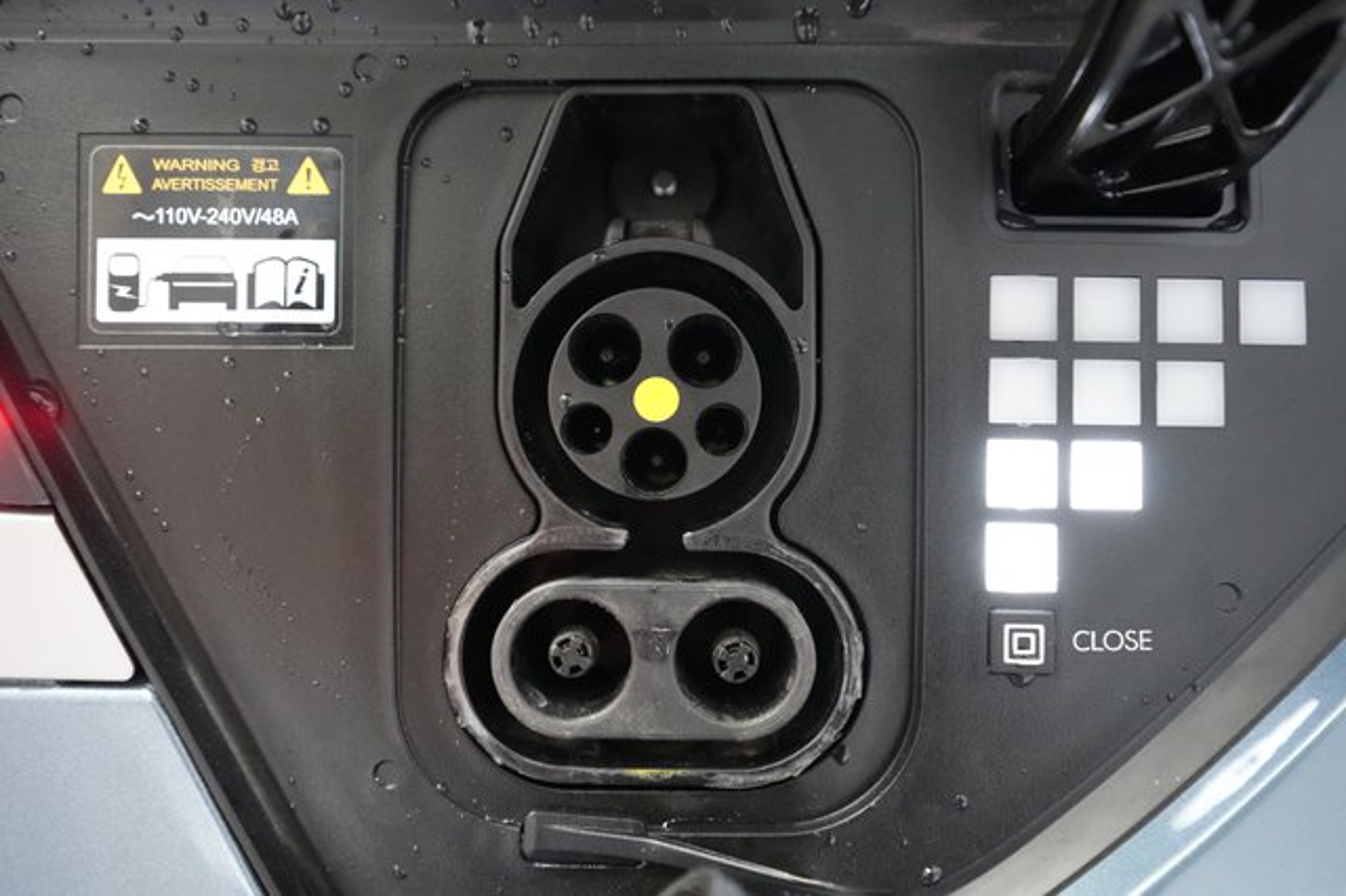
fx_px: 934
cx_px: 673
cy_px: 448
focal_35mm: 25
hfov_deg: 71.5
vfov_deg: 51.2
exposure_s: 1/160
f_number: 3.5
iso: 12800
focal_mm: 25
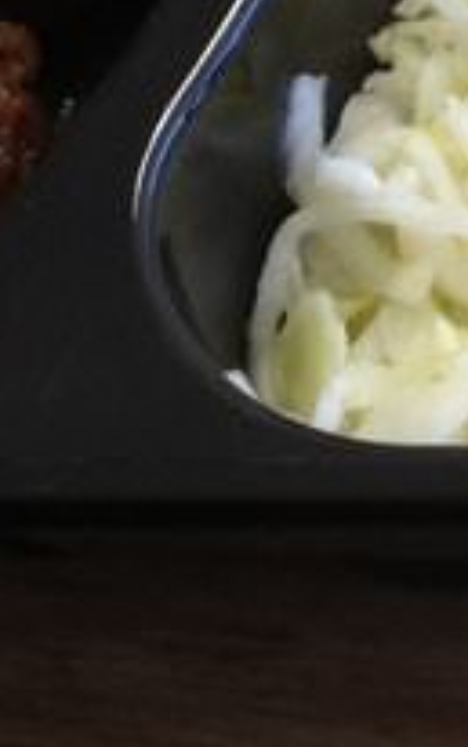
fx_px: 3750
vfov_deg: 11.1
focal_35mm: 184
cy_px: -268
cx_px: 1012
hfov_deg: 6.8
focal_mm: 4.28
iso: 50
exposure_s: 1/40
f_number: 2.4
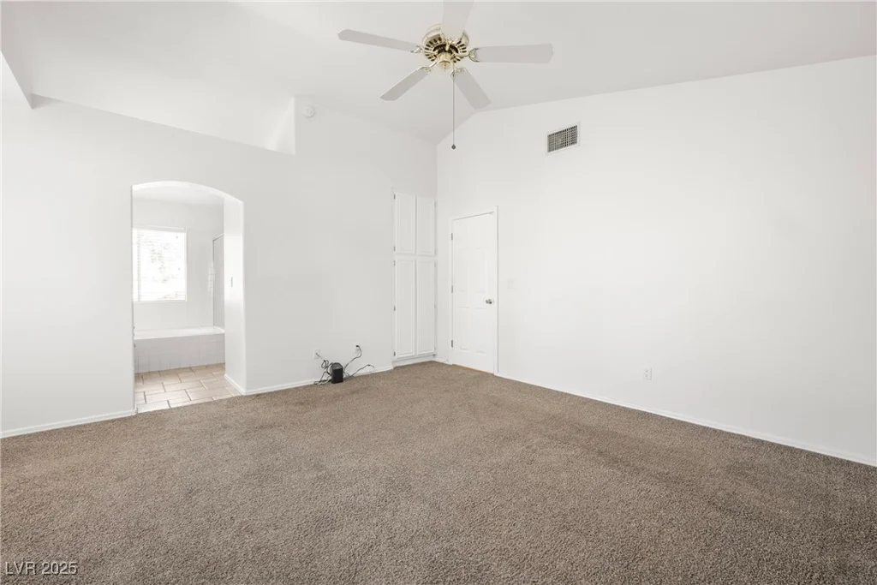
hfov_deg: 104.2
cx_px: 438
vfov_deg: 81.2
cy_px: 292
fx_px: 341
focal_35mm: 14
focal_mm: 14
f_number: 9
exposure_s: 1
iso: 100
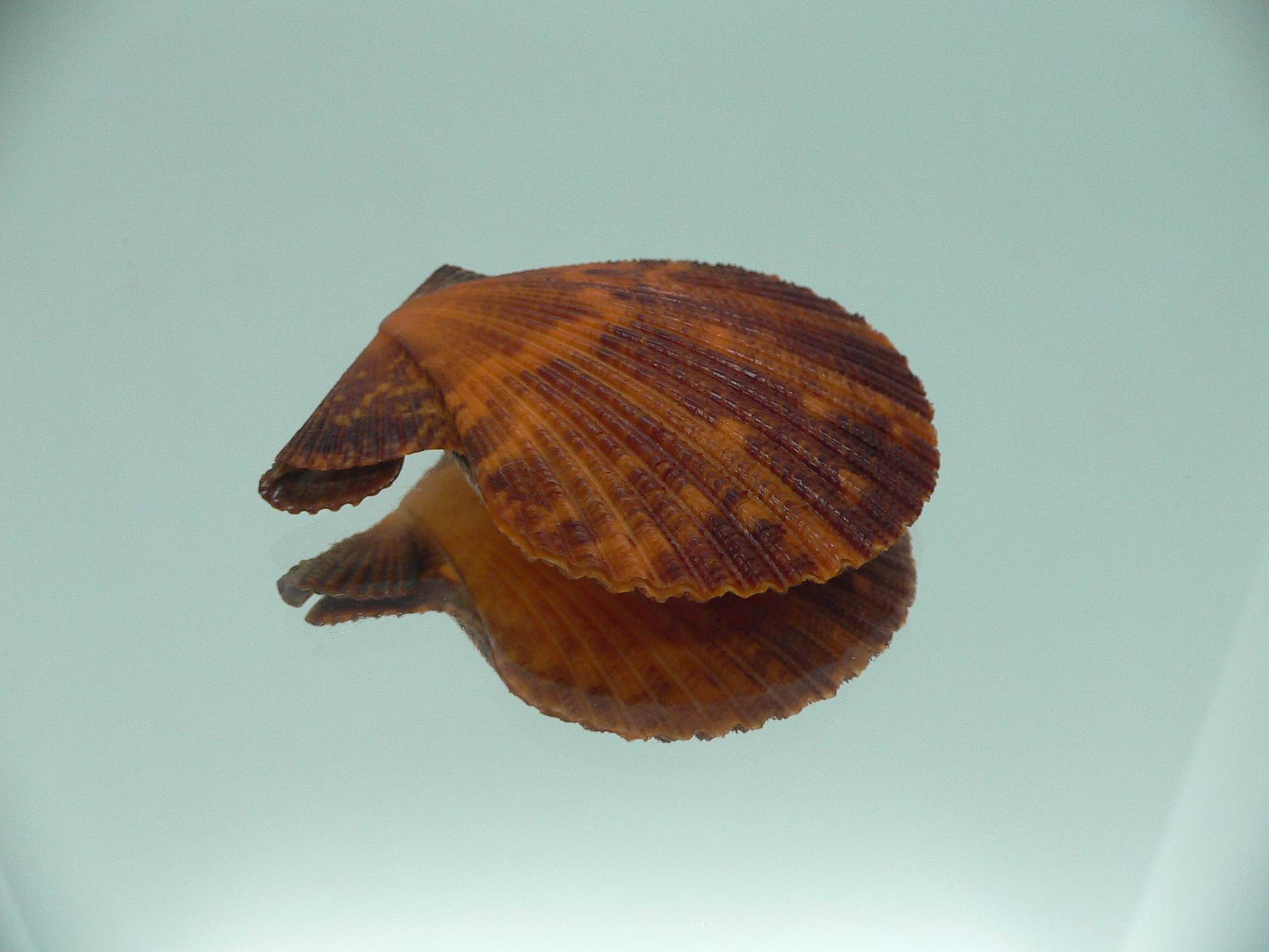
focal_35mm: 35
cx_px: 634
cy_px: 476
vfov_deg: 40.7
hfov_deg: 52.6
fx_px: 1283
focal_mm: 4.6
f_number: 2.8
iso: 100
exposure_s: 1/60
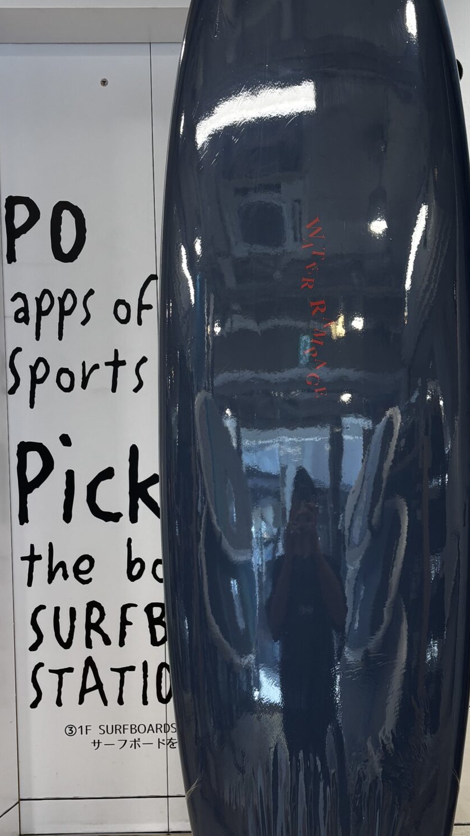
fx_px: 1086
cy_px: 462
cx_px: 341
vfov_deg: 42.0
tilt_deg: -3.6
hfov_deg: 24.2
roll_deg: -0.1
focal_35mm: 49
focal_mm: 5.96
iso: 40
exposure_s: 1/100
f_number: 1.6
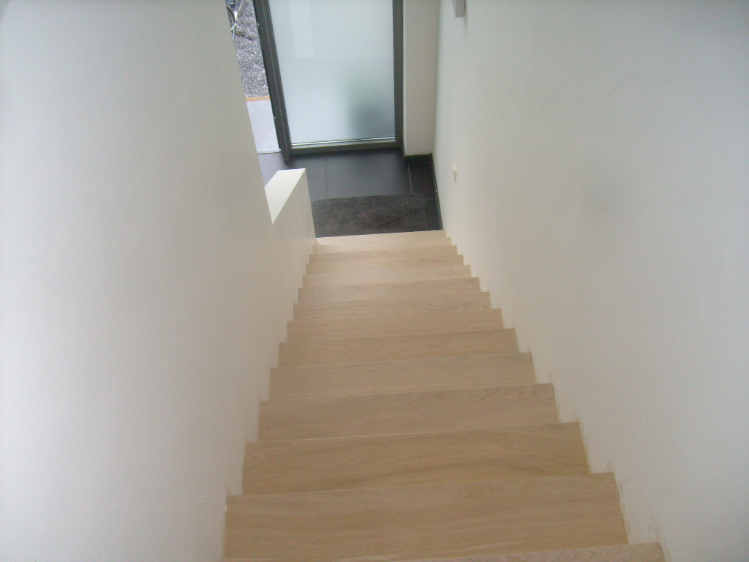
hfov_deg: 52.6
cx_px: 374
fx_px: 757
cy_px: 281
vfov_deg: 40.7
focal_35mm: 35
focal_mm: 5.8
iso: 100
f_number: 2.8
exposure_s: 1/45
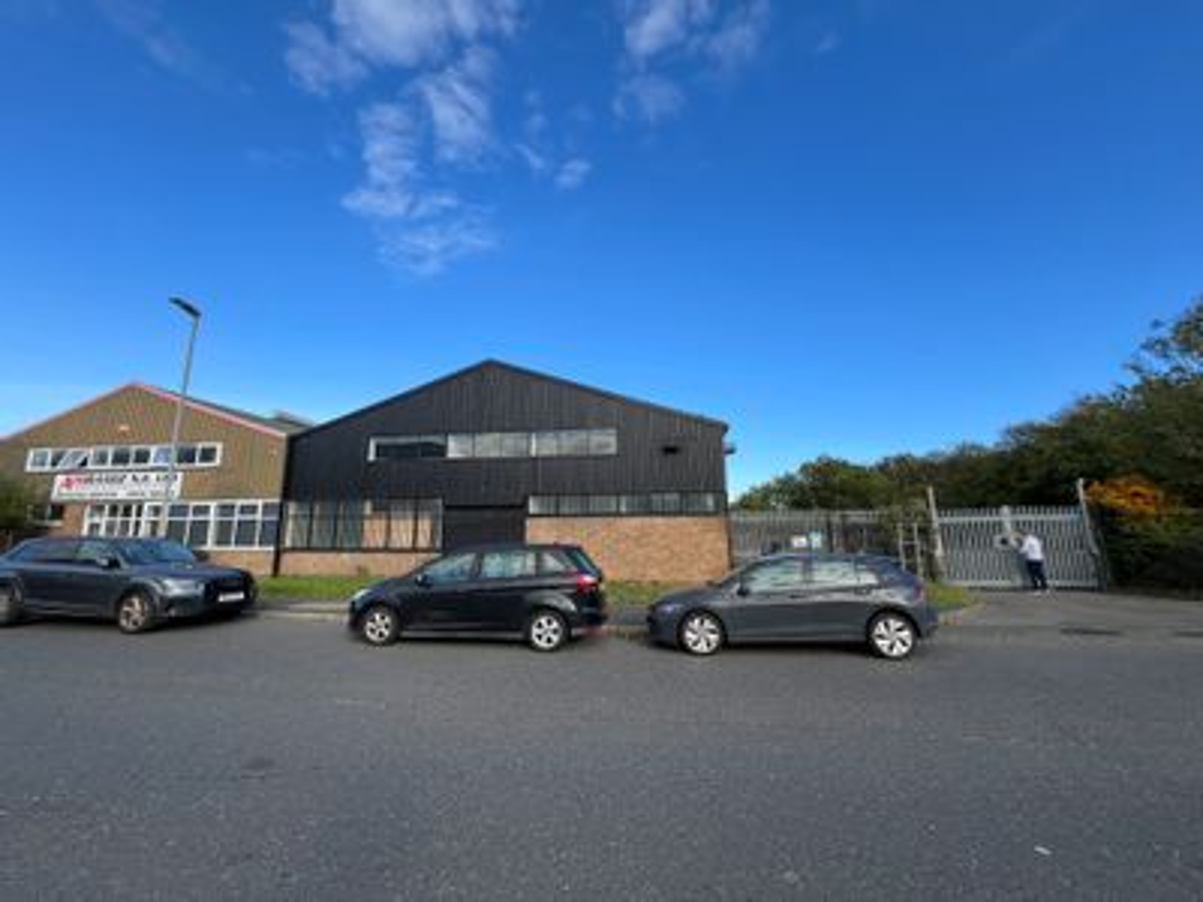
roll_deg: +0.9
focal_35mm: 13
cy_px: 451
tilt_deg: +10.5
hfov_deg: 106.2
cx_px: 602
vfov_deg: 89.9
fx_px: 452
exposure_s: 1/861
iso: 32
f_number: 1.8
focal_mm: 1.57
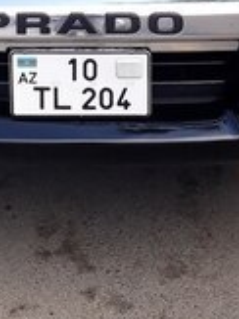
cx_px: 74
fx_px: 756
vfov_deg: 20.6
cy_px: -149
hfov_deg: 17.9
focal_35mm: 82
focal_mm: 3.6
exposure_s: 1/408
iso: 40
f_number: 1.9
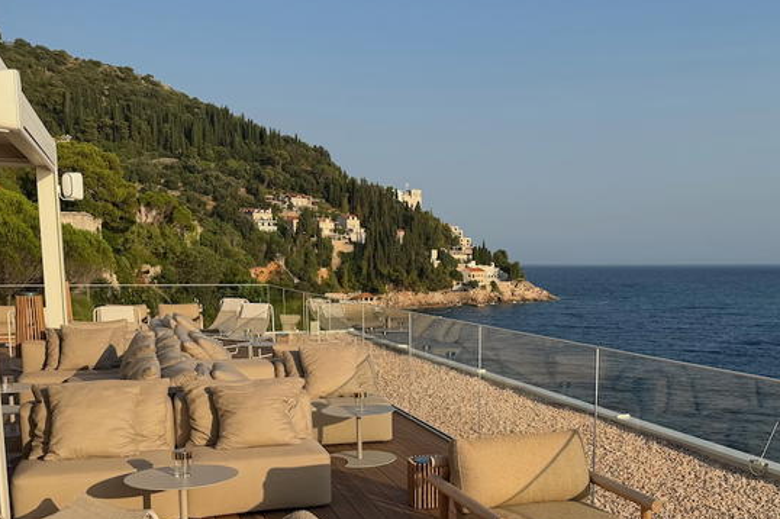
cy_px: 390
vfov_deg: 33.5
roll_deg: -0.8
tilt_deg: -8.7
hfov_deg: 49.1
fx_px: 844
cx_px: 486
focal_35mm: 39
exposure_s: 1/4405
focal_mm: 6.76
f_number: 1.78
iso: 80
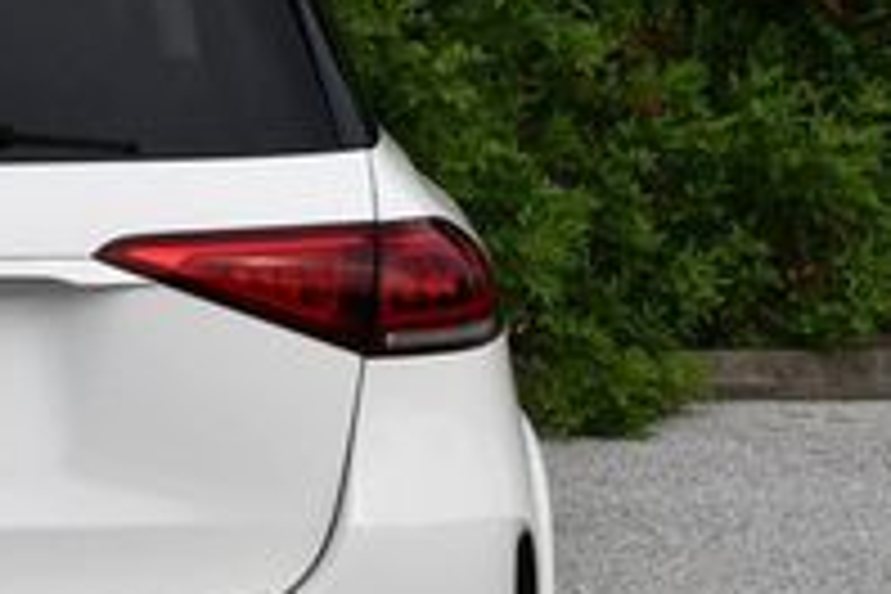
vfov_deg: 8.2
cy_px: 360
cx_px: -274
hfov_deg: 11.9
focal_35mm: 168
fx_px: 4158
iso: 110
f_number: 8
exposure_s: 1/250
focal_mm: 26
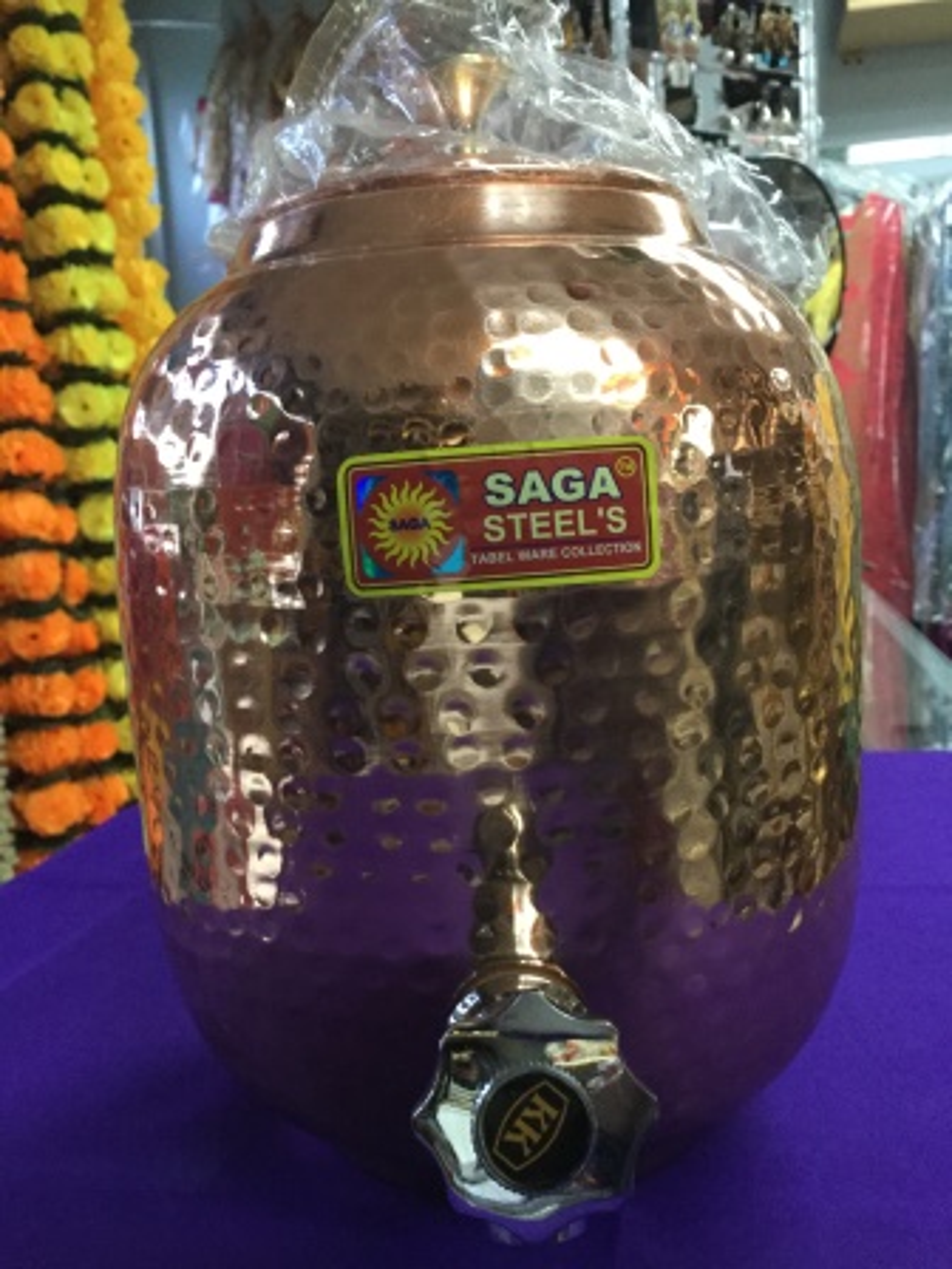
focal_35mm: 31
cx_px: 476
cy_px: 634
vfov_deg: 58.4
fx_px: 1137
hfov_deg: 45.4
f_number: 2.4
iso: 160
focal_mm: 3.3
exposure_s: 1/30
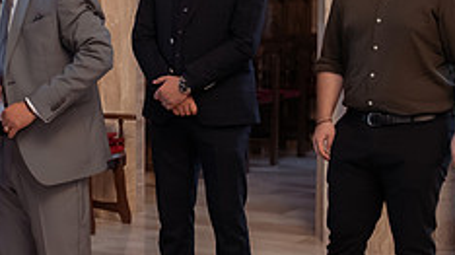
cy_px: 98
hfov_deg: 18.1
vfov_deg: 10.8
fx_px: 1350
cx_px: -95
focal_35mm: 112
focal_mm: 35
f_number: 2.8
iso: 1600
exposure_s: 1/200
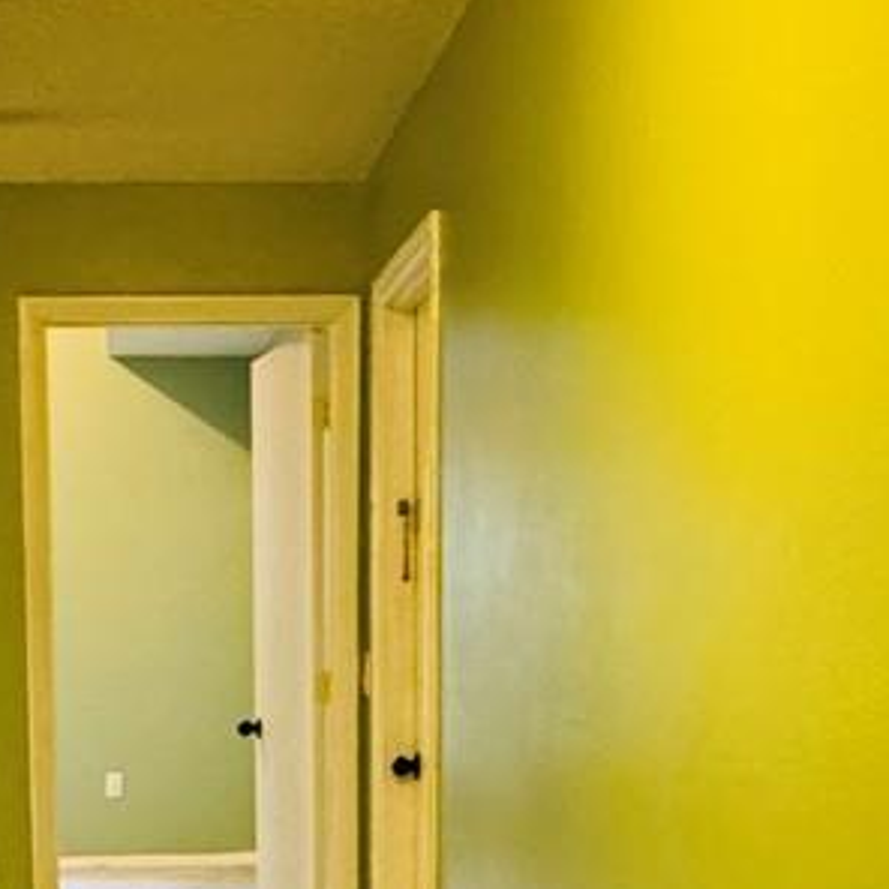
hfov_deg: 25.3
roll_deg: +0.1
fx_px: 1947
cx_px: 177
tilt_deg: -8.3
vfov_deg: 24.7
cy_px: 859
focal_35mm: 67
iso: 800
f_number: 2.2
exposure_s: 1/60
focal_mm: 2.22
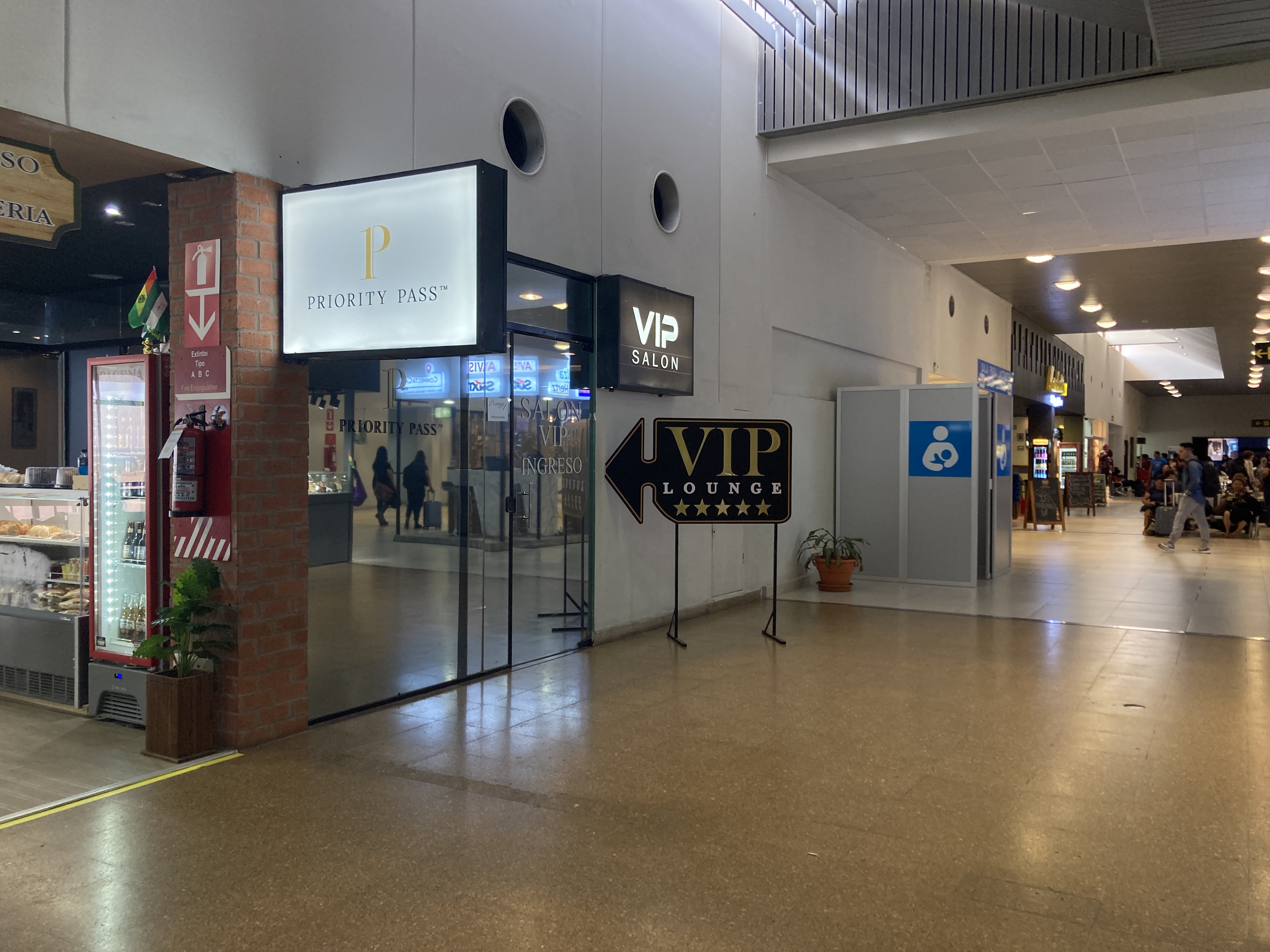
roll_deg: -0.7
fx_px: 1027
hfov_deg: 63.4
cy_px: 476
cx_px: 635
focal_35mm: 28
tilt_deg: +0.2
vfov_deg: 49.7
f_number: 1.8
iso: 64
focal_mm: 3.99
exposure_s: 1/50
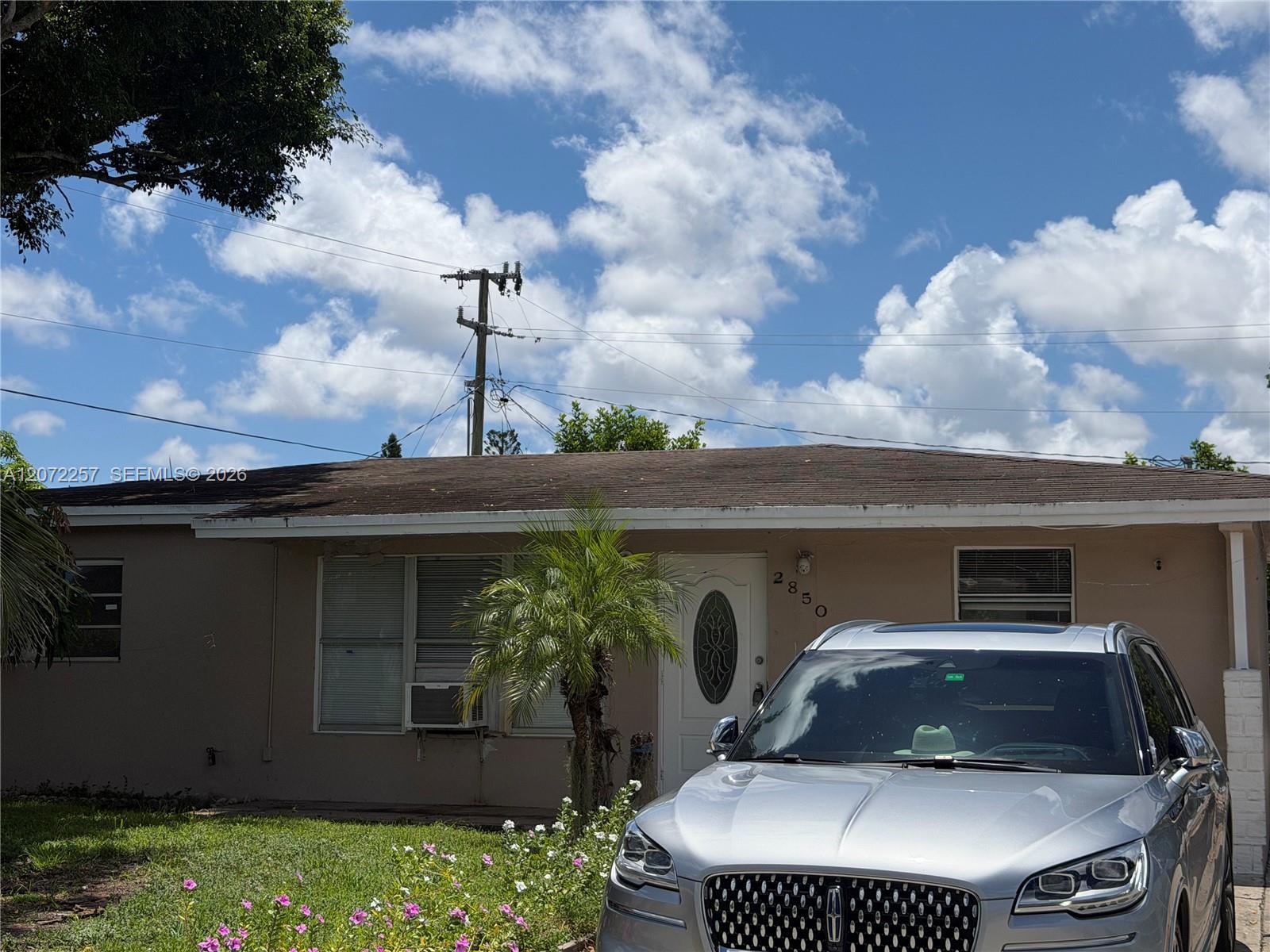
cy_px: 476
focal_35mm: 48
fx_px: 1761
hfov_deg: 39.7
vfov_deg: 30.3
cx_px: 635
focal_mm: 6.76
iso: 64
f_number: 1.78
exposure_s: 1/8772
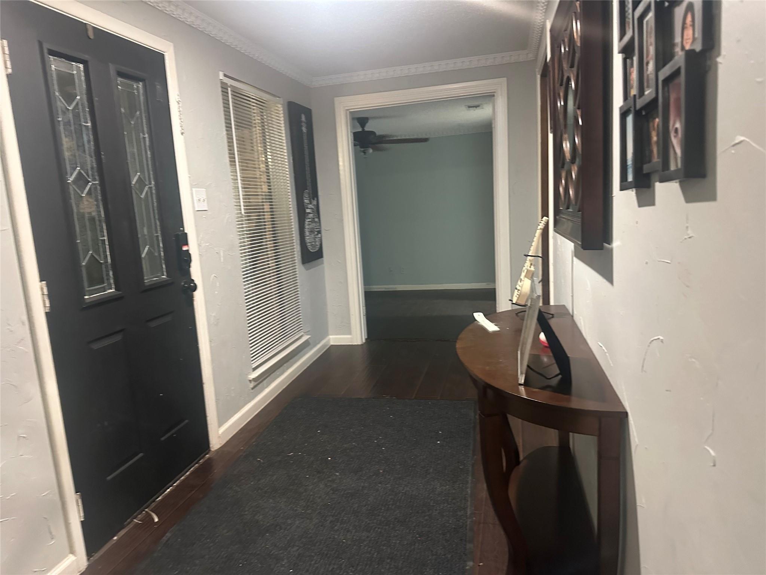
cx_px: 383
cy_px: 288
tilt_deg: -7.7
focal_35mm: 24
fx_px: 531
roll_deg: +3.8
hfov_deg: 71.6
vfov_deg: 56.8
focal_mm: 6.86
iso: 800
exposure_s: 1/40
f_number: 1.78
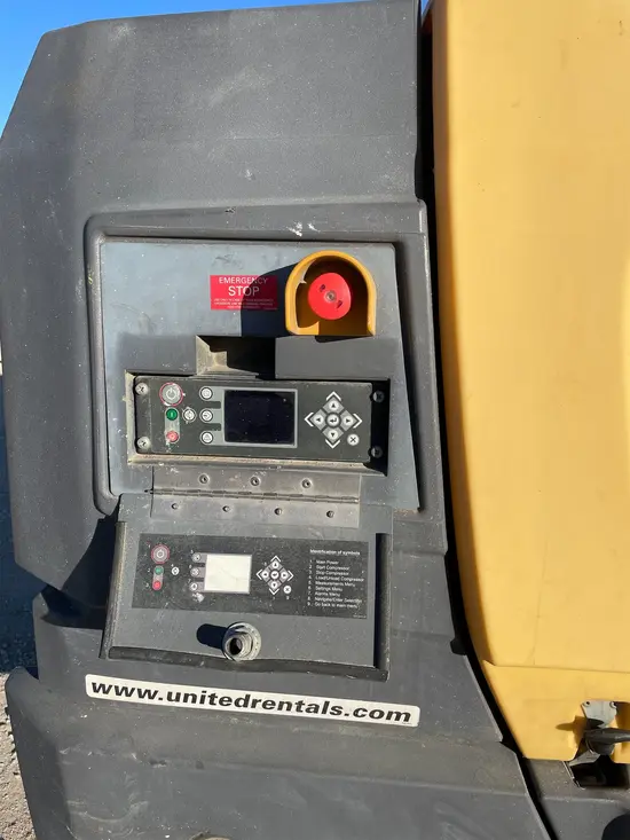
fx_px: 631
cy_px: 420
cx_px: 315
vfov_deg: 67.3
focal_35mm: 26
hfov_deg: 53.1
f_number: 1.6
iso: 50
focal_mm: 4.2
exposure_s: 1/6135
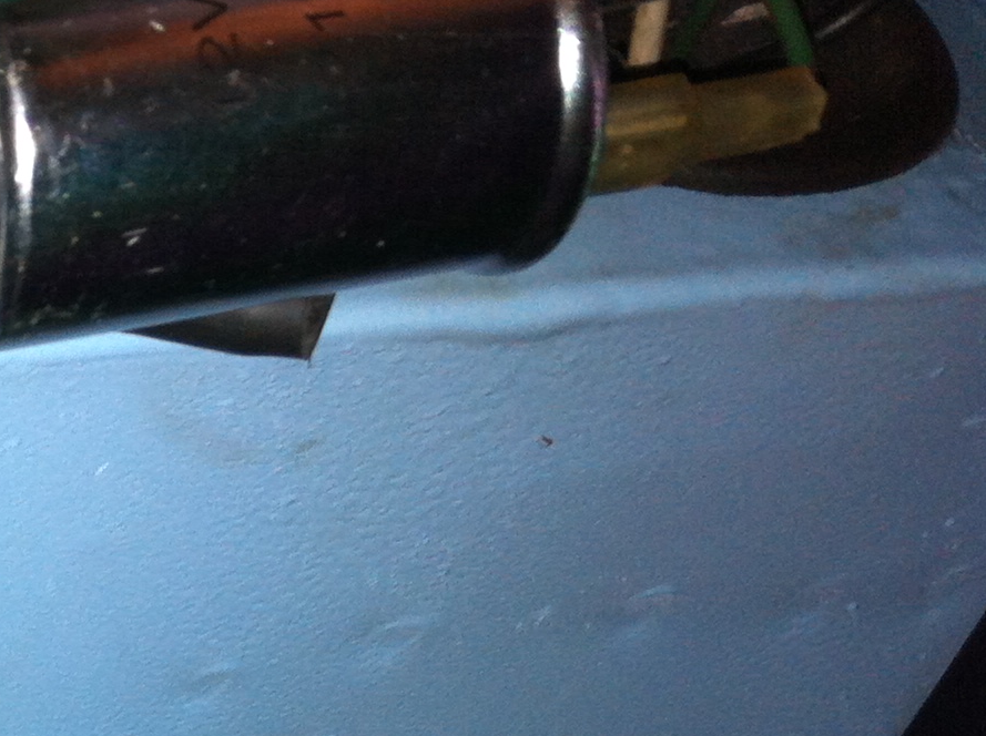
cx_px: -429
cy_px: 1009
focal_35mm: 102
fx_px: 2901
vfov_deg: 13.8
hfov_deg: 17.6
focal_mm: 3.85
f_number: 2.8
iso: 80
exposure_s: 1/21
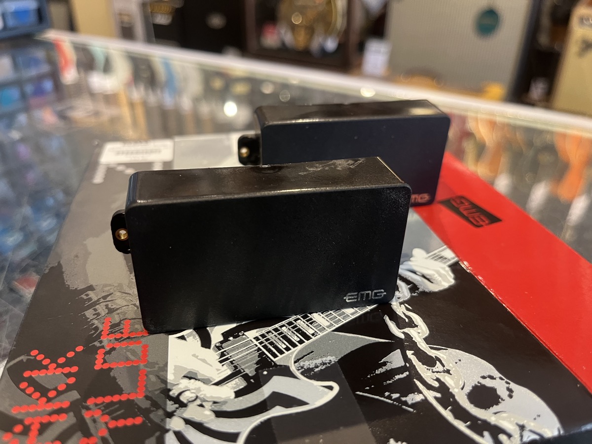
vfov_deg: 53.1
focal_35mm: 26
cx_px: 296
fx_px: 445
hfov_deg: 67.3
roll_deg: +0.1
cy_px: 222
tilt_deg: -31.4
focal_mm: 5.1
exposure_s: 1/60
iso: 320
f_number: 1.6
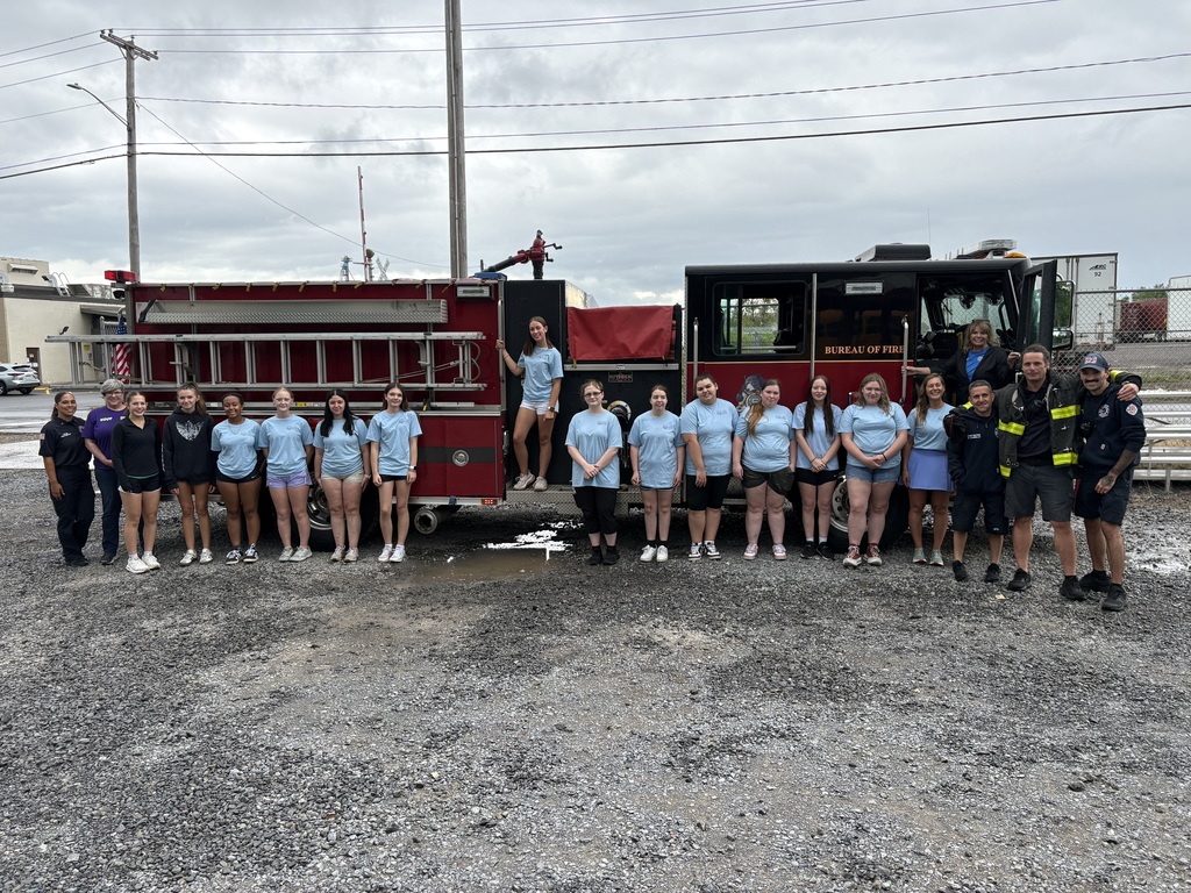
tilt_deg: -6.1
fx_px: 895
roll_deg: +0.9
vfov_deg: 53.1
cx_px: 596
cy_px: 446
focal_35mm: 26
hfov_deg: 67.3
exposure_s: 1/1239
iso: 50
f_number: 1.6
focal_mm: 5.96
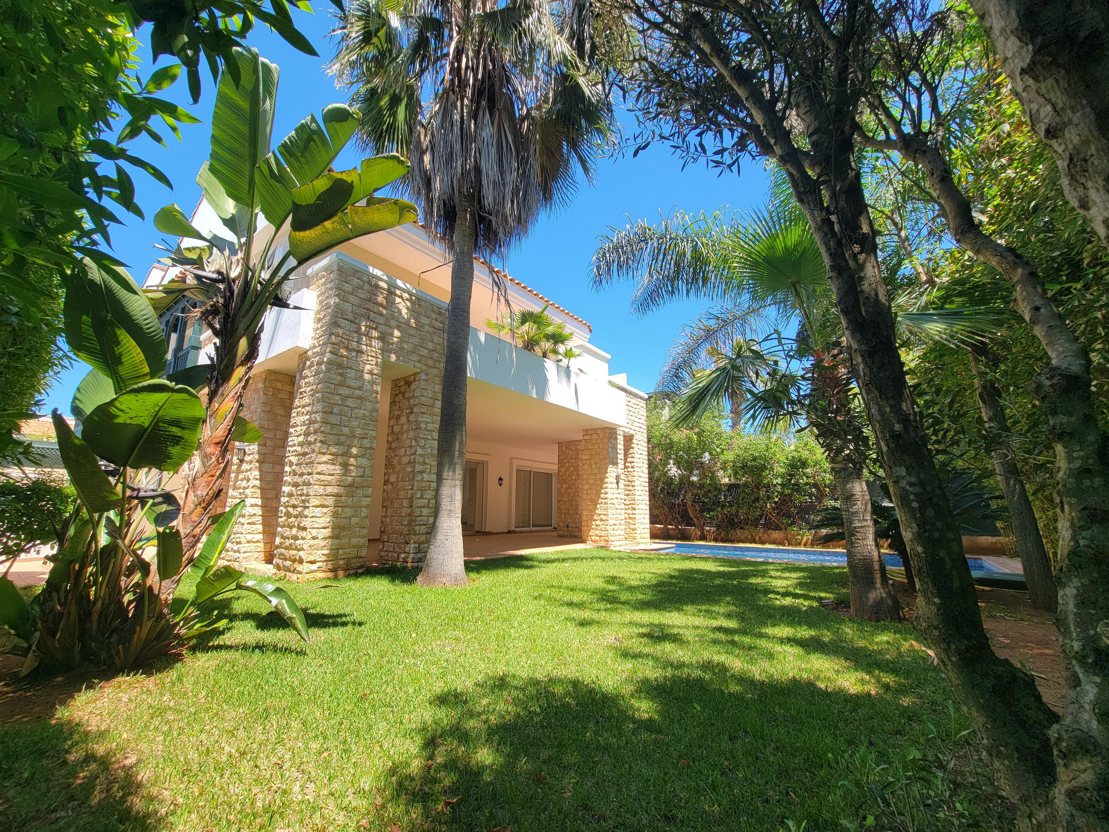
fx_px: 416
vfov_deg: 89.9
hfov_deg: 106.2
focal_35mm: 13
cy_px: 416
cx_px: 554
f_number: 2.2
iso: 50
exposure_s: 1/541
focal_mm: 2.2
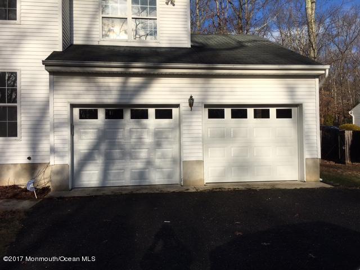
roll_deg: +0.1
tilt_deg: +3.8
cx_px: 180
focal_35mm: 29
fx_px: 302
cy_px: 135
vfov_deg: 48.2
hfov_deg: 61.7
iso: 25
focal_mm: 4.15
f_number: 2.2
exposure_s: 1/2747
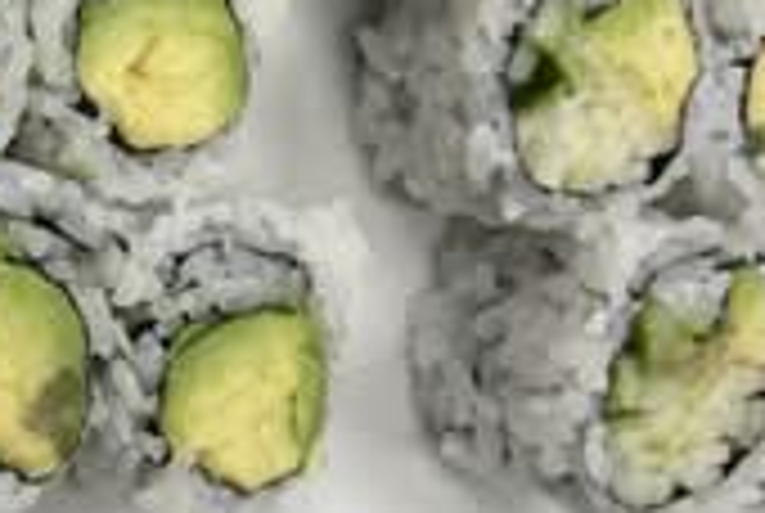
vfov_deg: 14.7
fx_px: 1980
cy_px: 90
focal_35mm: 93
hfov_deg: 19.9
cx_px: -256
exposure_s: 1/66
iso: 50
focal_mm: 5.1
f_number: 1.6
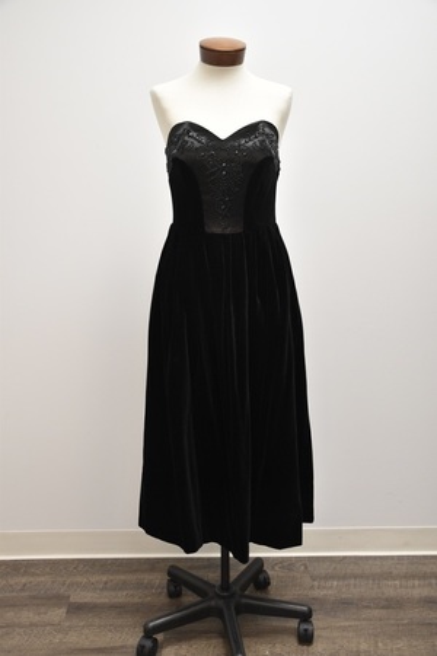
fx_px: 655
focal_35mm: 36
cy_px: 328
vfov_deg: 53.1
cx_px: 218
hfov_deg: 36.9
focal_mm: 24
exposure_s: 1/80
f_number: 4.5
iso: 1000
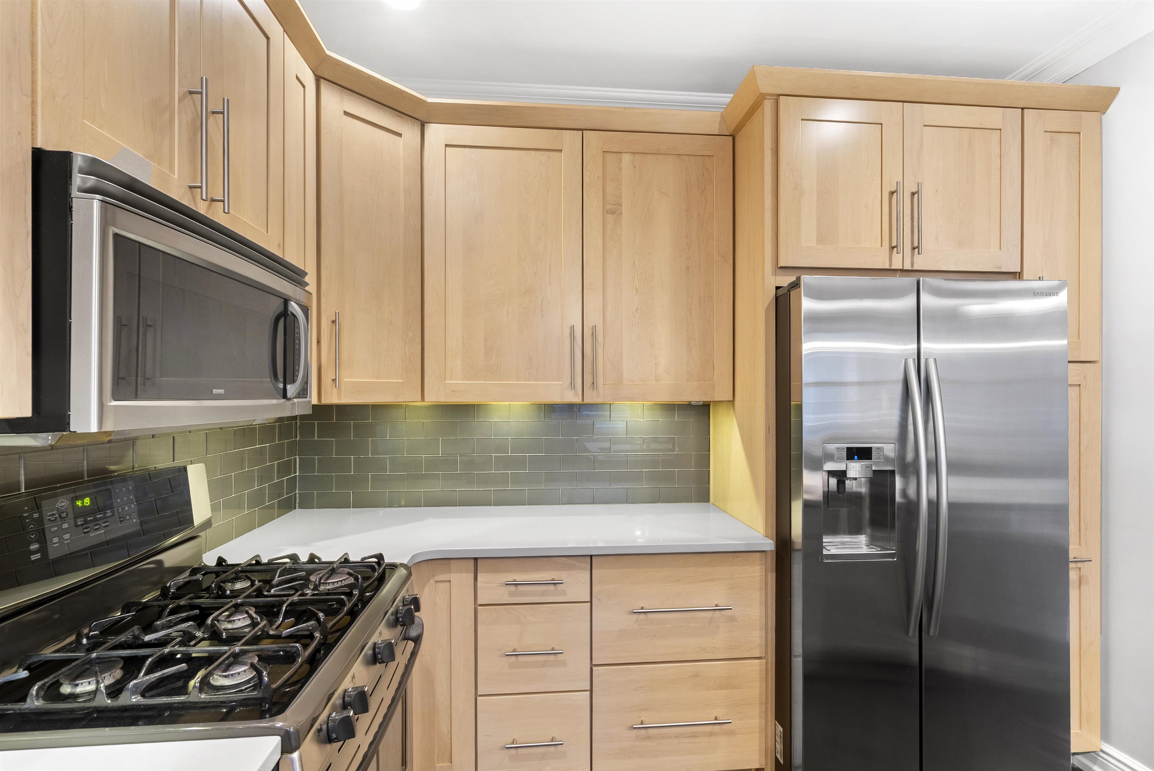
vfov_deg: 73.8
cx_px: 577
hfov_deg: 96.7
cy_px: 386
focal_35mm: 16
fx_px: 513
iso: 250
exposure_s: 1/2
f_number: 9
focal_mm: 16
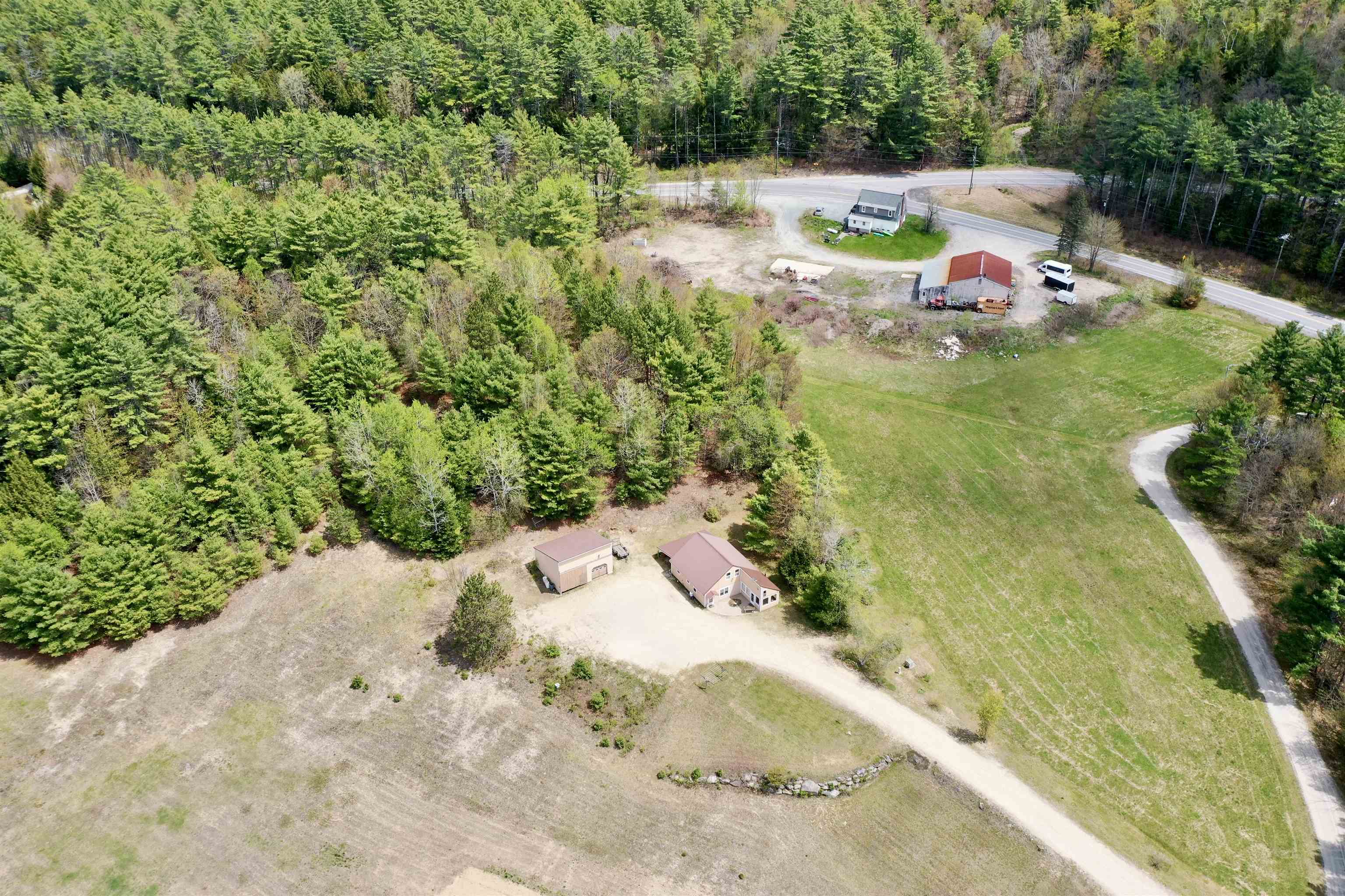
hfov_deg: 65.5
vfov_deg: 46.4
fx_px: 1046
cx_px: 672
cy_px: 448
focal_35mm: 28
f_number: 5
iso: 100
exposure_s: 1/320
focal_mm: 10.26
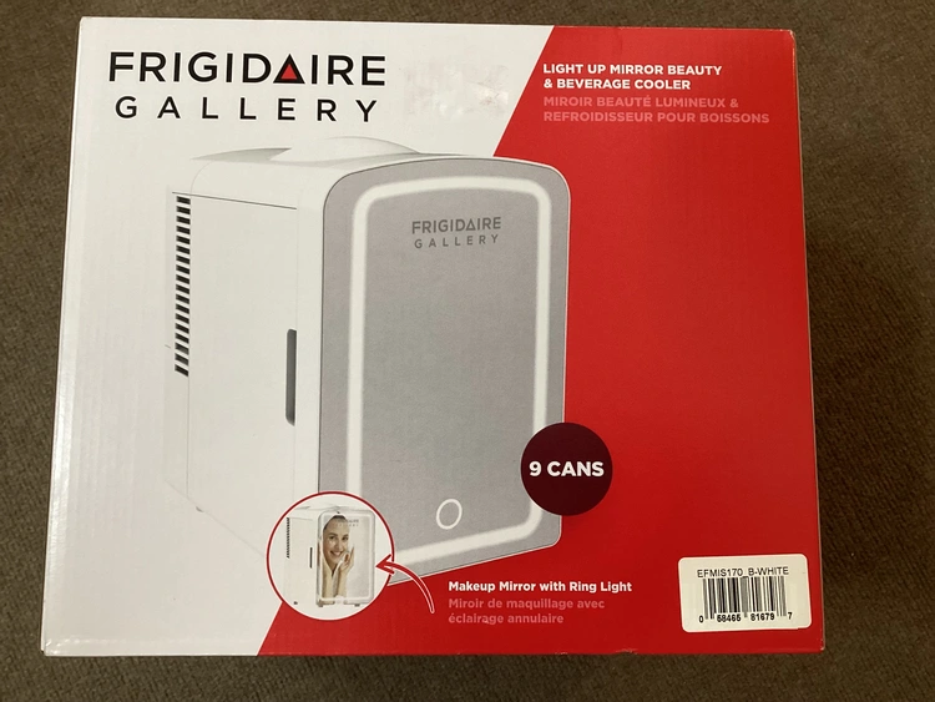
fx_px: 838
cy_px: 351
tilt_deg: -82.2
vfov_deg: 45.5
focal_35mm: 31
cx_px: 468
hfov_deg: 58.3
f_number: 2.4
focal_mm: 3.3
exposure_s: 1/60
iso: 200
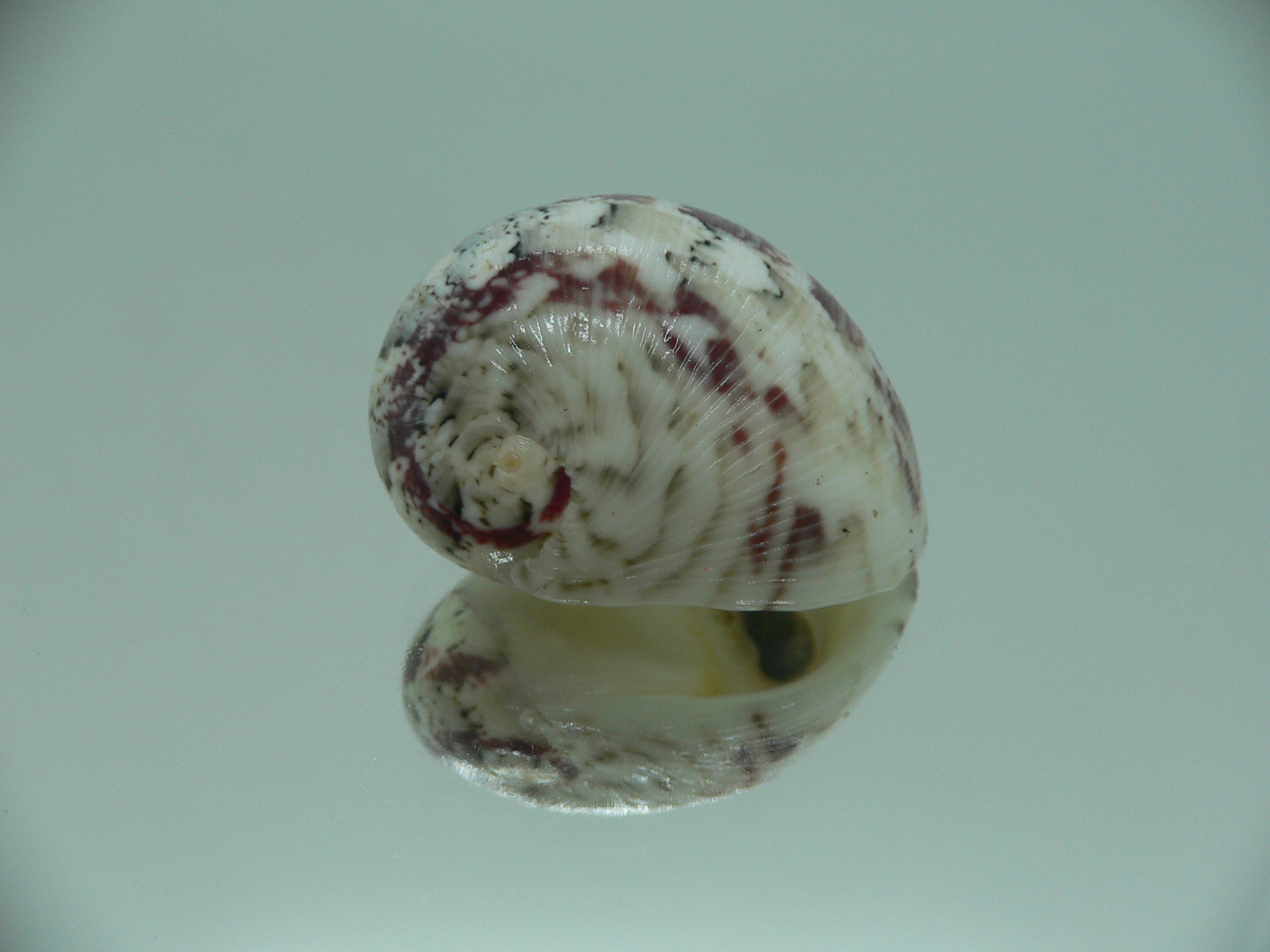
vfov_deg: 40.7
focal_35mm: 35
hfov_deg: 52.6
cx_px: 635
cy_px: 476
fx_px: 1284
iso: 80
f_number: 2.8
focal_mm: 4.6
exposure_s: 1/60
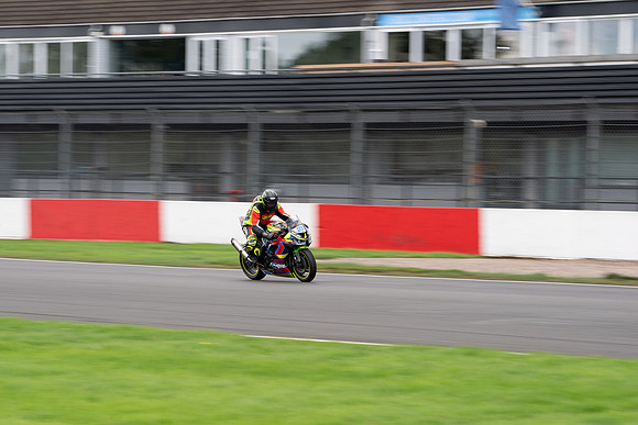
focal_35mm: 202
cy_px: 227
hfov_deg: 10.2
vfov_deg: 6.8
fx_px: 3586
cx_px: 271
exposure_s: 1/125
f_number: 9
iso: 320
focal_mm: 176
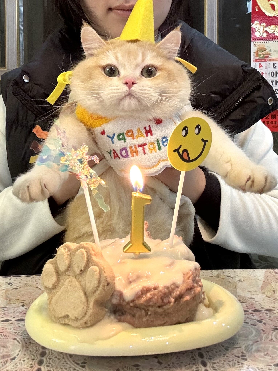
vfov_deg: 60.0
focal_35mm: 30
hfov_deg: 46.8
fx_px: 321
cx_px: 139
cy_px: 186
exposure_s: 1/33
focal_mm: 2.69
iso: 250
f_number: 1.9
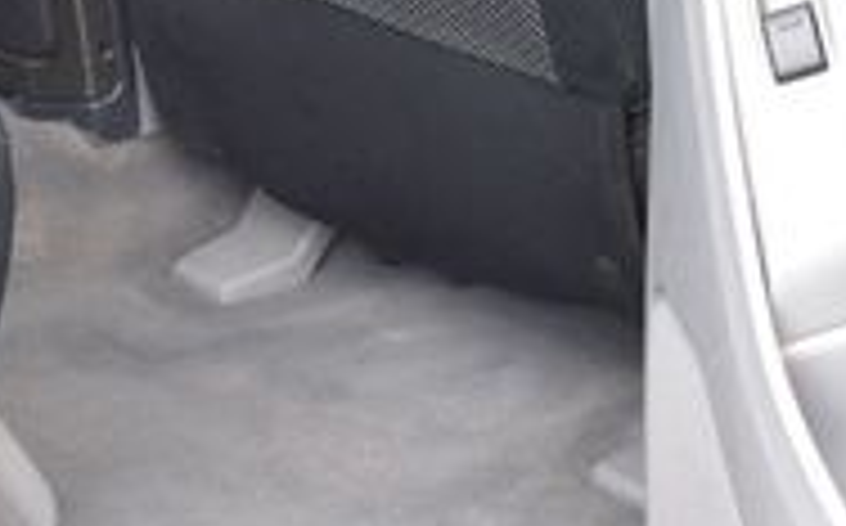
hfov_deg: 14.7
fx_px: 3241
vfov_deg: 9.0
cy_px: -297
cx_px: 112
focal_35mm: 141
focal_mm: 27
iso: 400
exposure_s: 1/25
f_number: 7.1
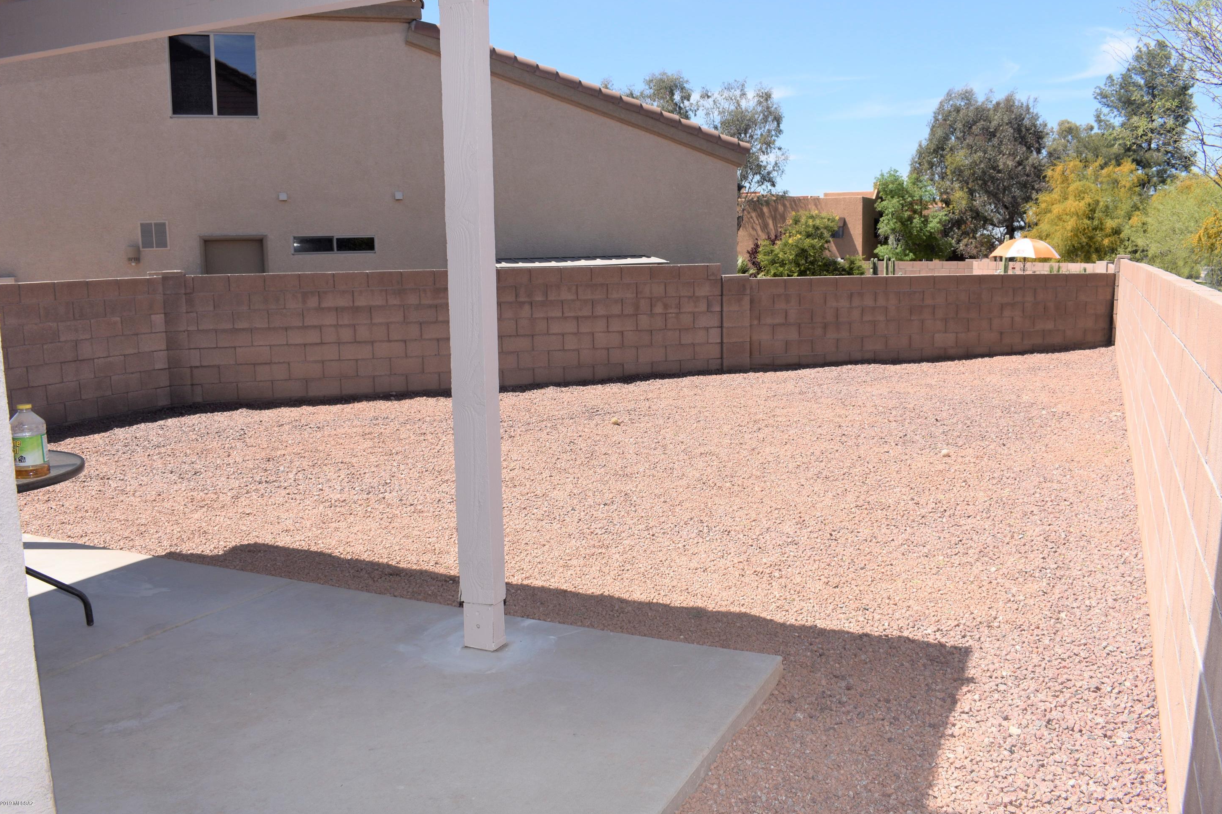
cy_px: 409
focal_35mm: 31
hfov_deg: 60.3
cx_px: 626
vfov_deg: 42.3
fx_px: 1052
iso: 100
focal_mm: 20
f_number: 9
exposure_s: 1/250
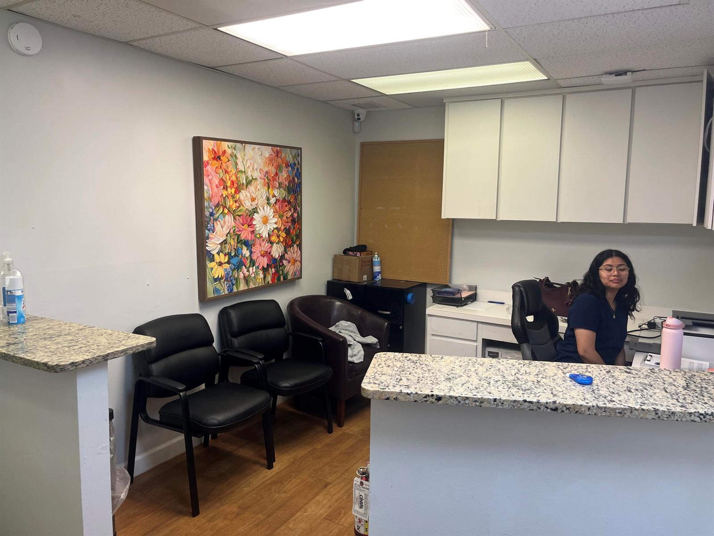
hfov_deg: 67.3
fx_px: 536
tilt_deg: -6.6
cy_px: 268
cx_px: 357
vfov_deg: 53.1
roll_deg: +0.3
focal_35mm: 26
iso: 80
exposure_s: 1/120
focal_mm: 5.1
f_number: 1.6
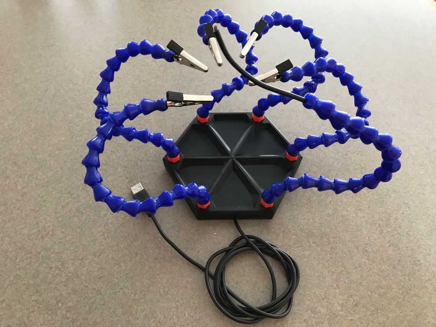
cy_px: 164
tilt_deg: -56.2
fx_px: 353
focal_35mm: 28
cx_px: 218
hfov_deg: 63.4
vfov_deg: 49.7
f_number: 1.8
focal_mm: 3.99
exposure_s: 1/15
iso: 40
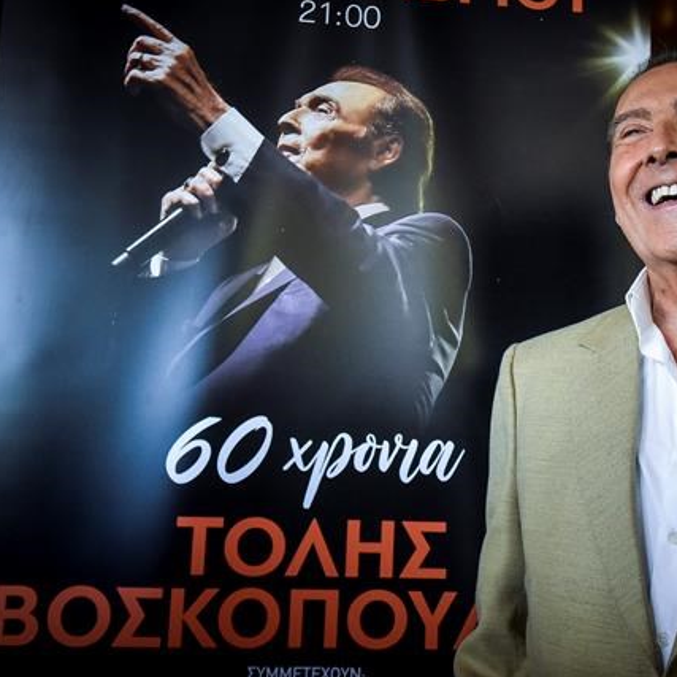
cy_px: 338
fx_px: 974
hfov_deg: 37.7
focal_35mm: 44
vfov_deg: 38.3
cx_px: 484
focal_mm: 34
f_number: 4
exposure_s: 1/250
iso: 4000
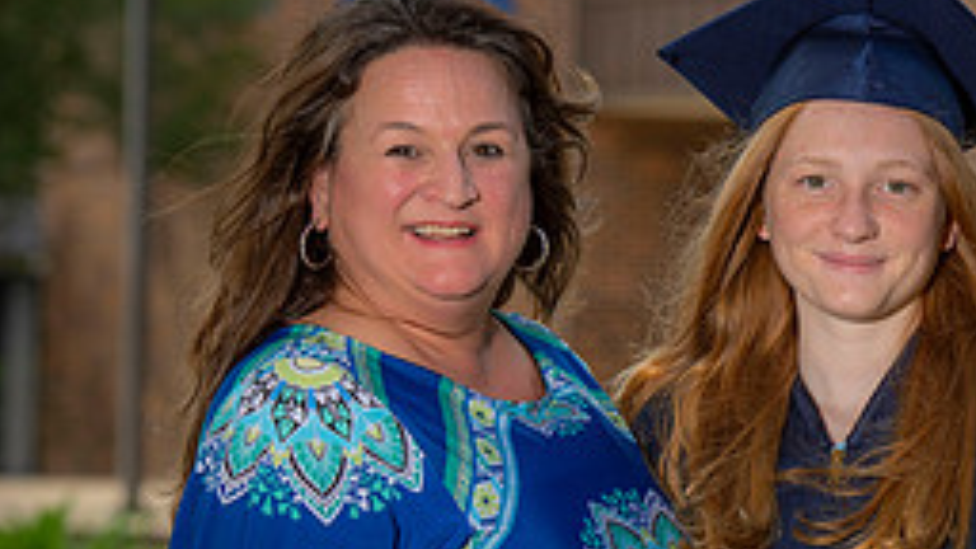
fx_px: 7117
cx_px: 1003
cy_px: 461
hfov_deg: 7.8
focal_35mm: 275
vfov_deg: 4.4
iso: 80
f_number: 5.6
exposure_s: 1/250
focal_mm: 116
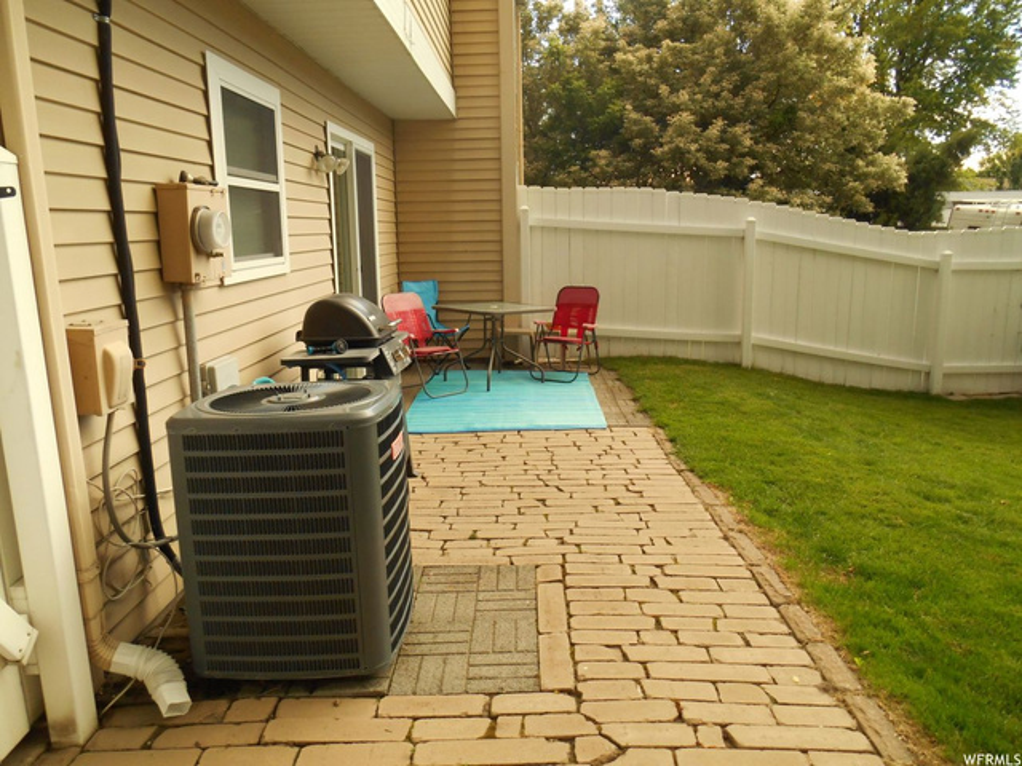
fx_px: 768
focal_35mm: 26
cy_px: 383
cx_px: 511
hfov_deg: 67.3
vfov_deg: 53.1
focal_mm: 4.7
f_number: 3.4
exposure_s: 1/30
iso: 180
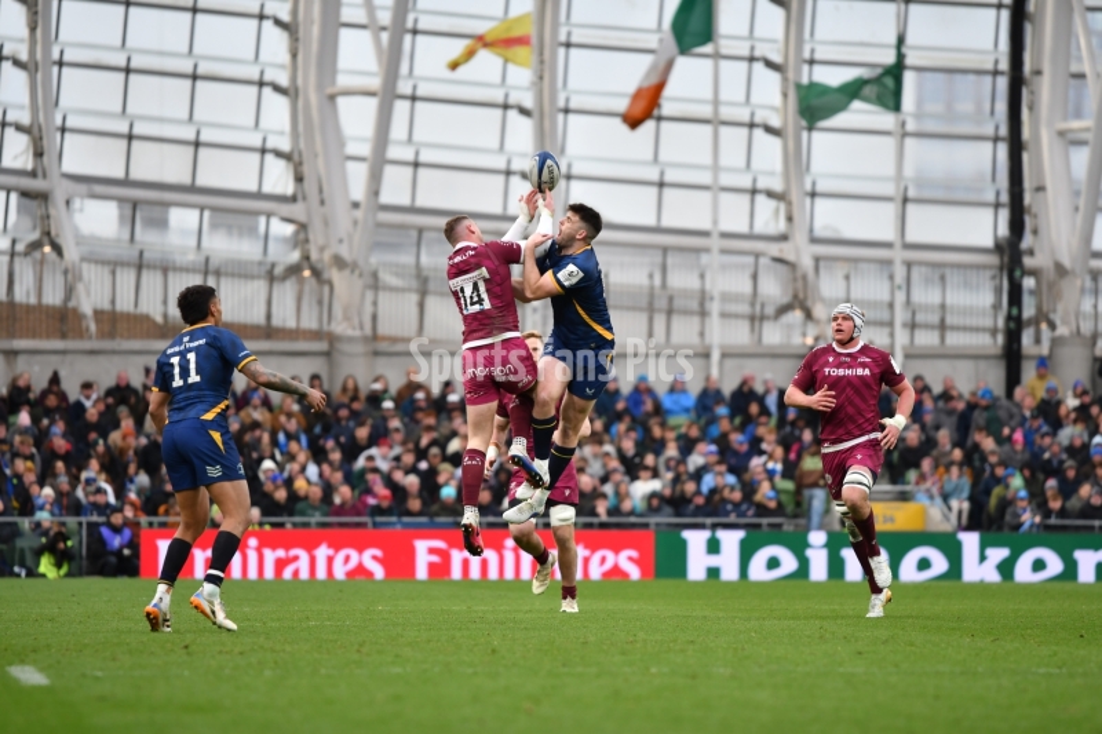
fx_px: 9181
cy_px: 367
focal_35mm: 300
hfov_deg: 6.9
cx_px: 551
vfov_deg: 4.6
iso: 400
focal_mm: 200
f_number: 2.8
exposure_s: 1/1000
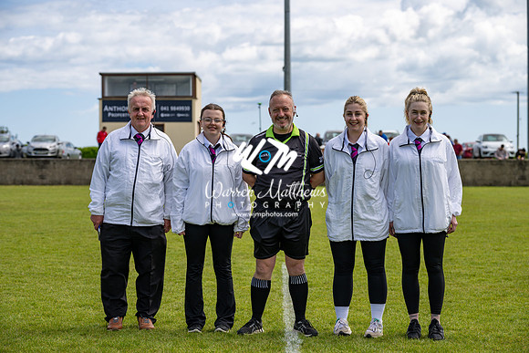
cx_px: 264
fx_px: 1205
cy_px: 176
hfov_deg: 24.8
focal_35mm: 82
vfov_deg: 16.7
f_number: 4
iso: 100
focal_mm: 82
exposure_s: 1/1250
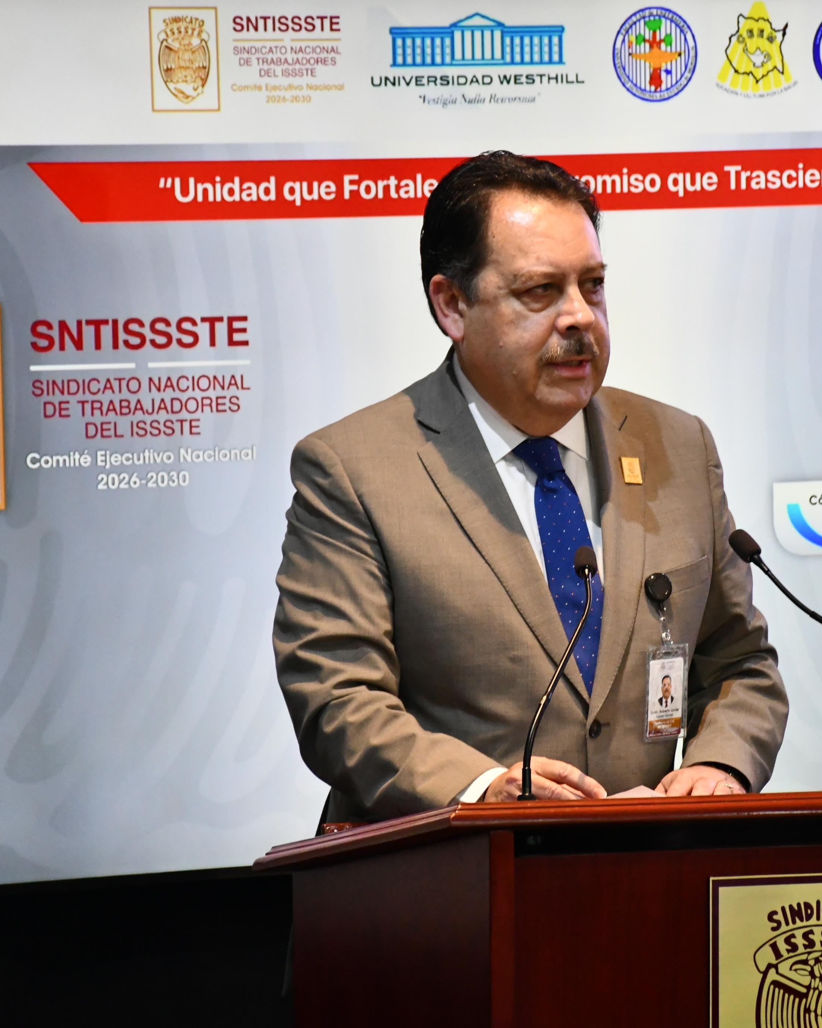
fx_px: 6448
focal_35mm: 212
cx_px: 515
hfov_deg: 7.3
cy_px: 512
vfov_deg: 9.1
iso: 3200
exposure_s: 1/60
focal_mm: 100
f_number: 6.3
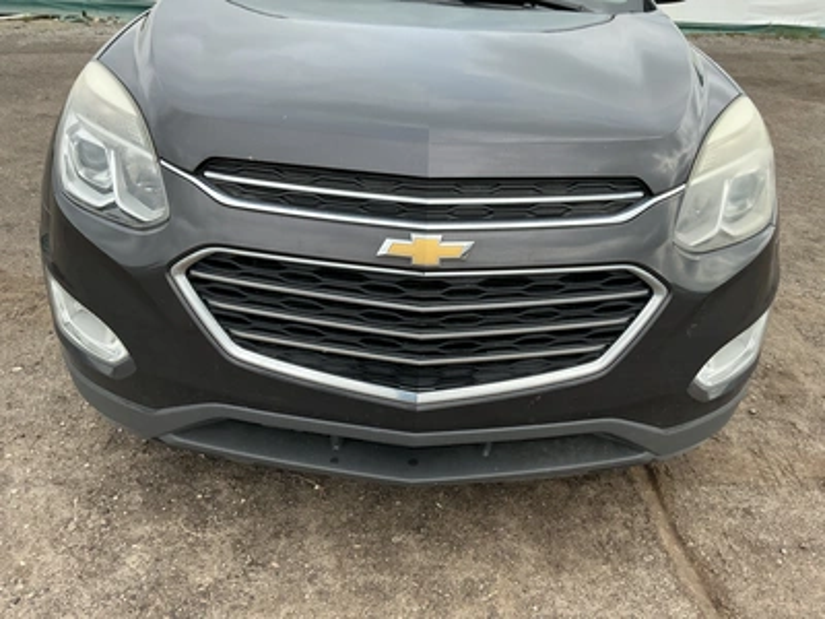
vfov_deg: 49.7
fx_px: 667
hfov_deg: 63.4
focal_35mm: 28
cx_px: 412
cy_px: 310
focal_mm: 3
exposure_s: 1/442
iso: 25
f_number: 1.8
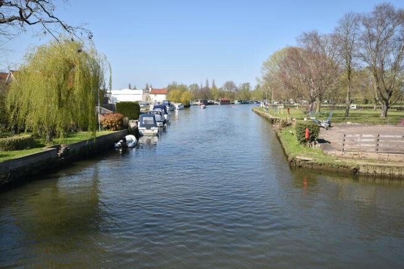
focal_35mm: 30
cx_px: 202
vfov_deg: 43.6
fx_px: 337
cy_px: 134
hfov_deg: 61.9
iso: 100
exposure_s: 1/200
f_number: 8
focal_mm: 20
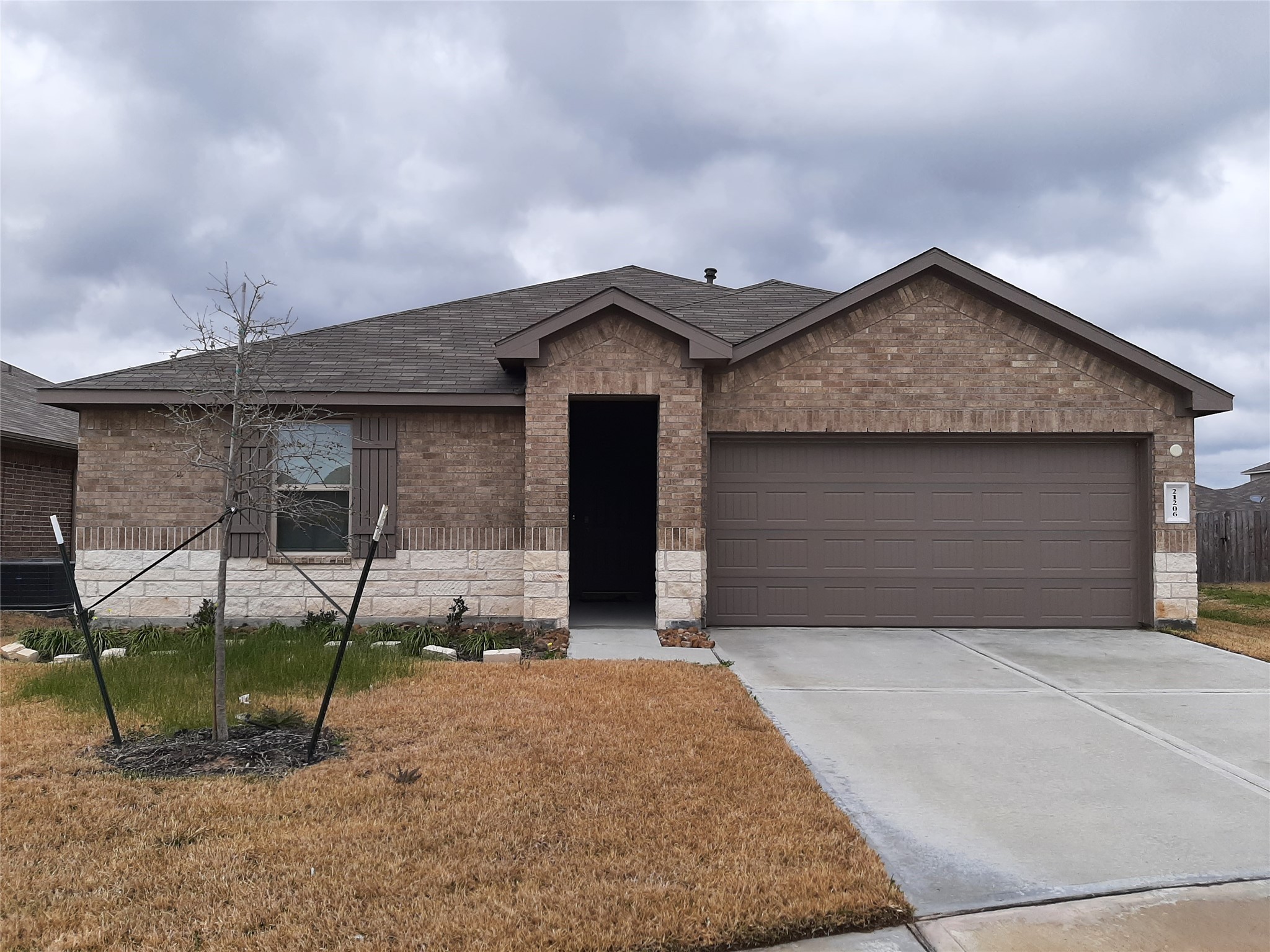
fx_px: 954
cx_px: 635
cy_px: 476
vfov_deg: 53.1
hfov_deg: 67.3
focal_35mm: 26
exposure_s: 1/2370
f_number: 1.7
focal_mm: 3.93
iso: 40
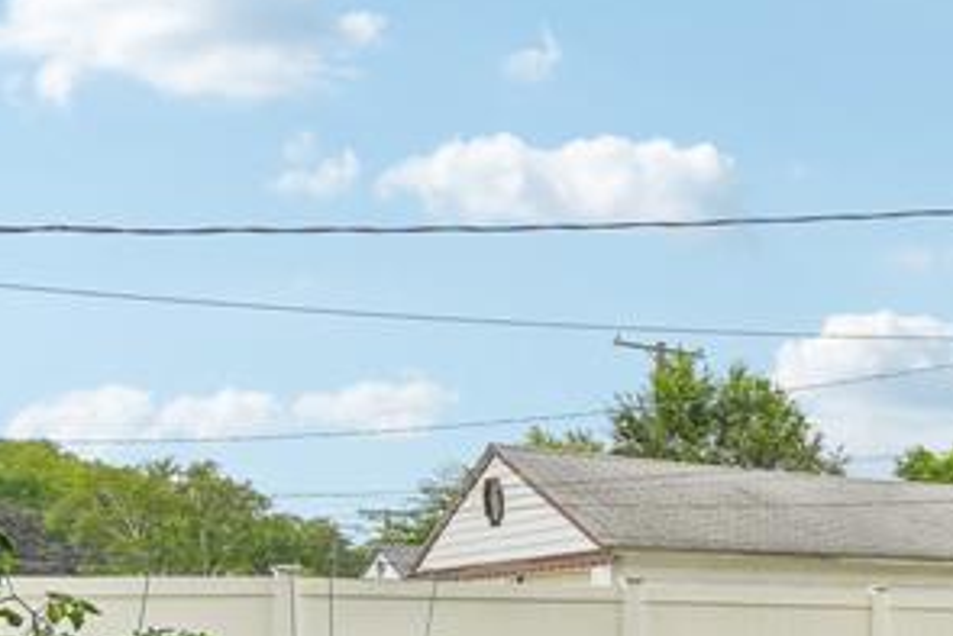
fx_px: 1377
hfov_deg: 26.8
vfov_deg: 24.6
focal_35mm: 52
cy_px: 665
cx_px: 1441
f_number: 8
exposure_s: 1/90
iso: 100
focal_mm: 10
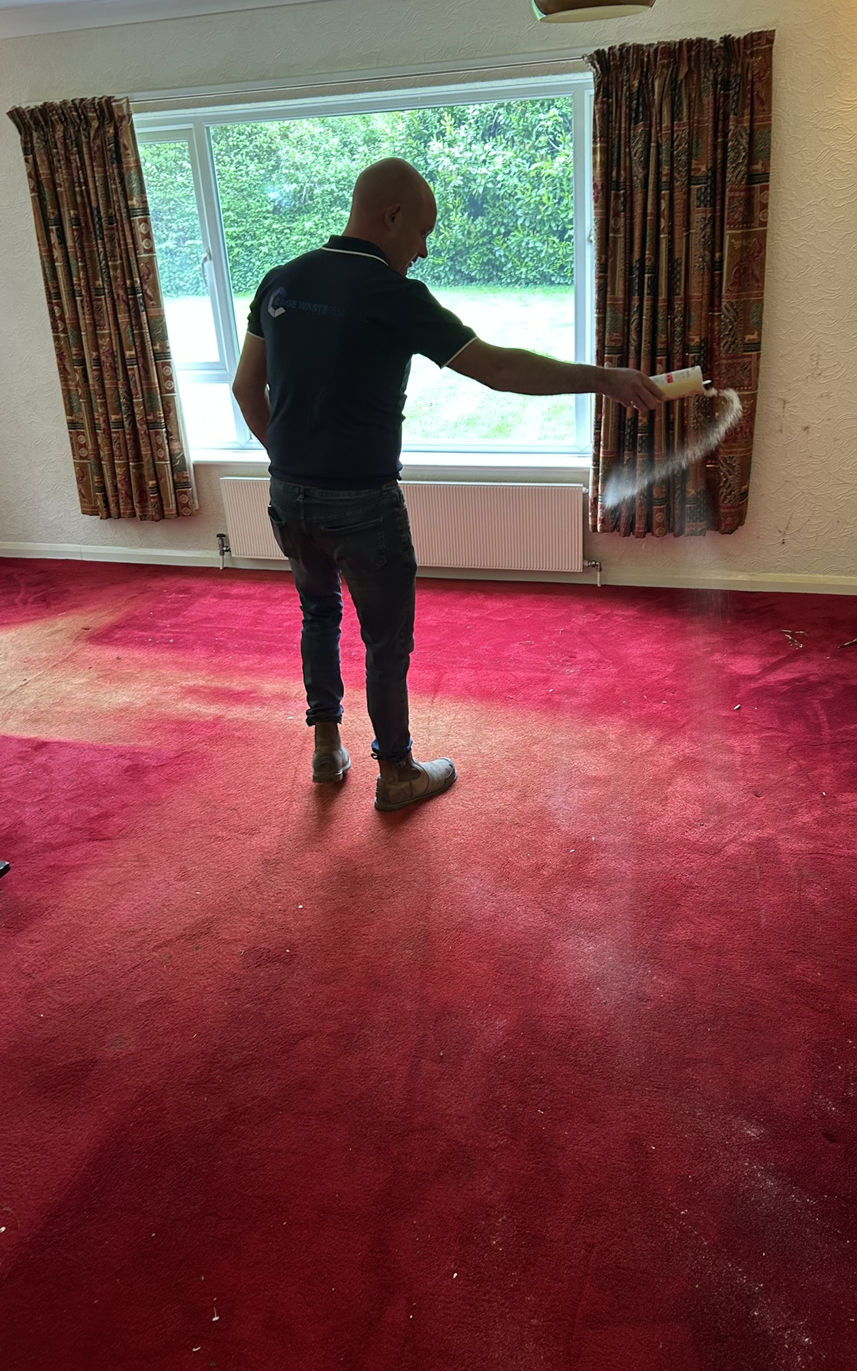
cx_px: 465
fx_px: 1046
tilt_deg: -22.3
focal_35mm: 28
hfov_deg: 44.5
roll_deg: +4.8
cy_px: 688
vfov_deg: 66.5
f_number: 1.5
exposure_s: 1/50
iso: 125
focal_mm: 5.7
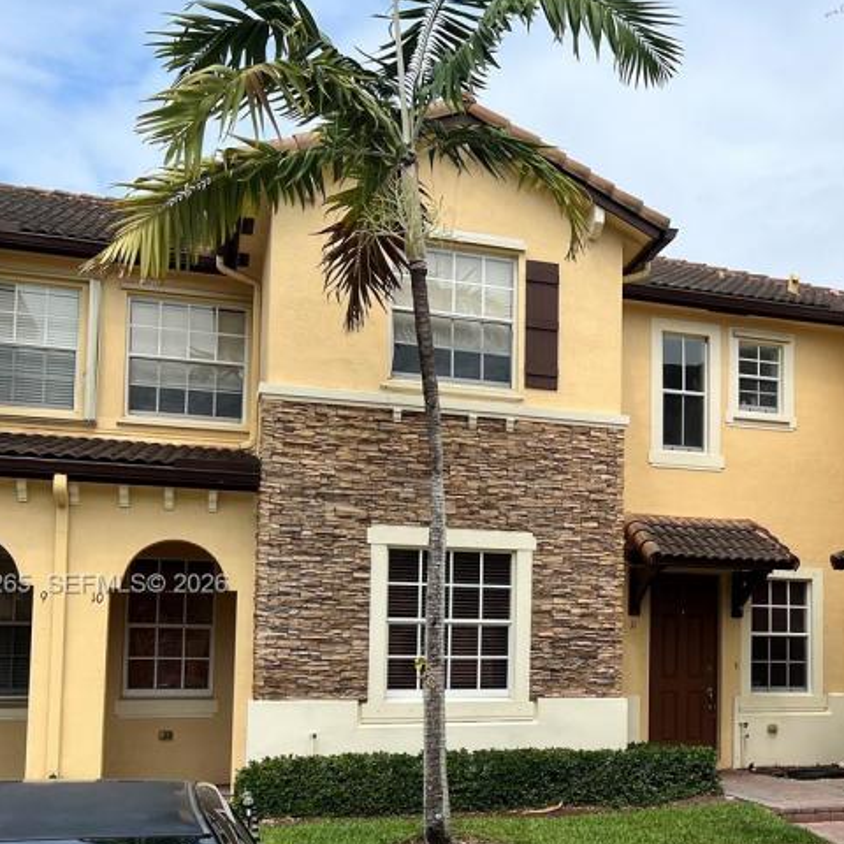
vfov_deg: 36.3
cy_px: 586
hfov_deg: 34.9
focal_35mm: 46
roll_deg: +0.1
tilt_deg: +5.4
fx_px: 1269
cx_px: 744
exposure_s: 1/3831
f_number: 1.5
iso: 50
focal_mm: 5.7
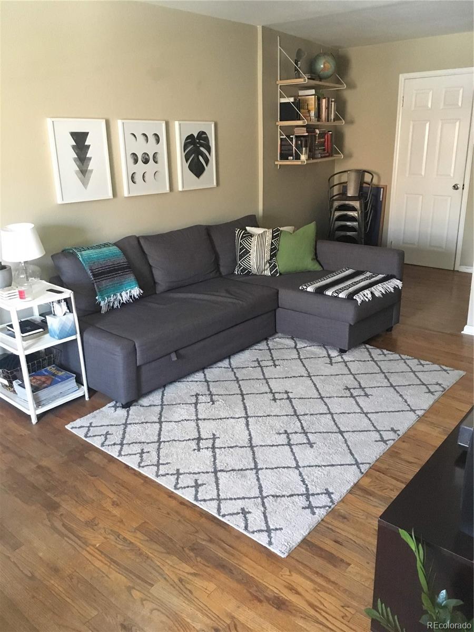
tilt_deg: -19.1
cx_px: 237
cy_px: 316
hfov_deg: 48.2
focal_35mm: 29
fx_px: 529
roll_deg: +2.3
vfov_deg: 61.7
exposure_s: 1/15
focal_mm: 4.15
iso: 250
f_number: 2.2
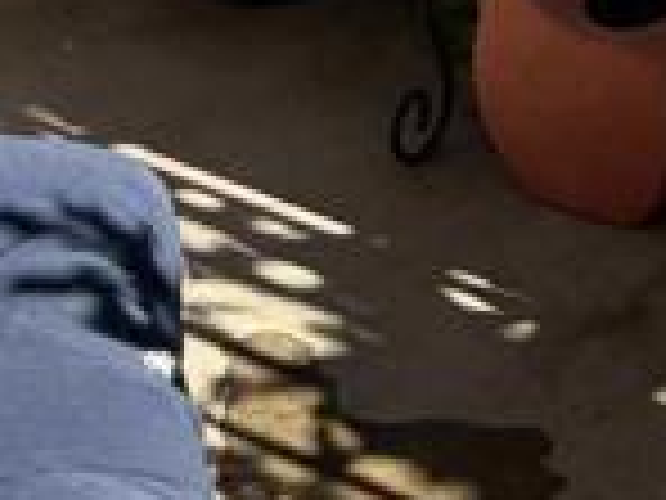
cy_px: -1216
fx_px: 3463
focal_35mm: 180
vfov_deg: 7.0
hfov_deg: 9.0
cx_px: 1980
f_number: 1.6
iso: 50
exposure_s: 1/1845
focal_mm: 5.96
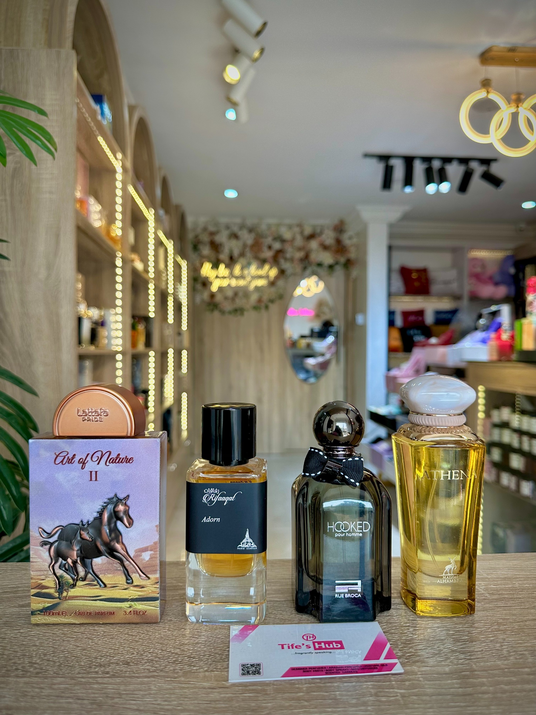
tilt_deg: +0.5
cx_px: 268
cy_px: 358
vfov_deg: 71.6
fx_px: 496
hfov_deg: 56.8
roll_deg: -0.8
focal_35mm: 24
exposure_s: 1/290
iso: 80
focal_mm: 6.86
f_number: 1.78
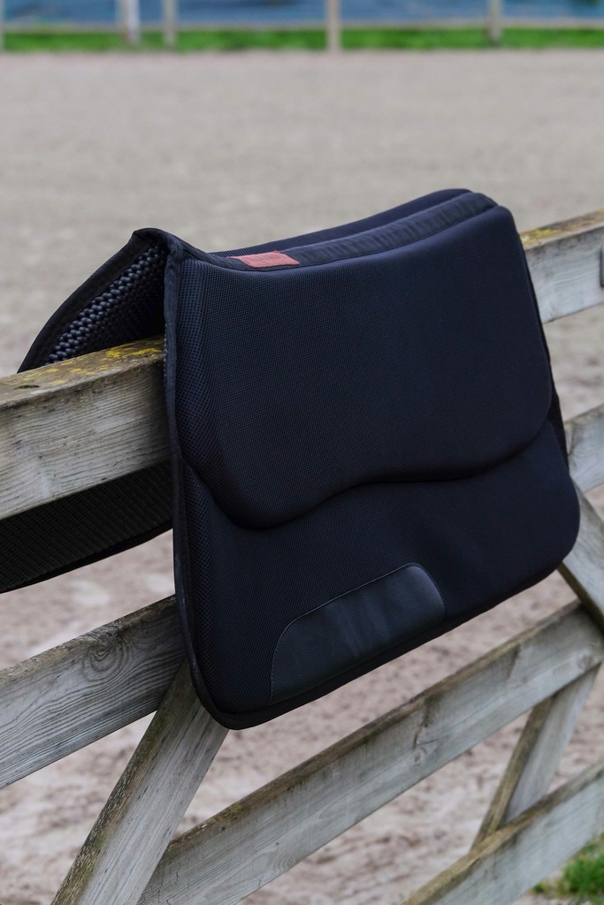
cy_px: 452
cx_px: 302
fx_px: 2641
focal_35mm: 105
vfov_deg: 19.5
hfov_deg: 13.0
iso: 800
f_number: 5.6
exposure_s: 1/180
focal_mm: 70
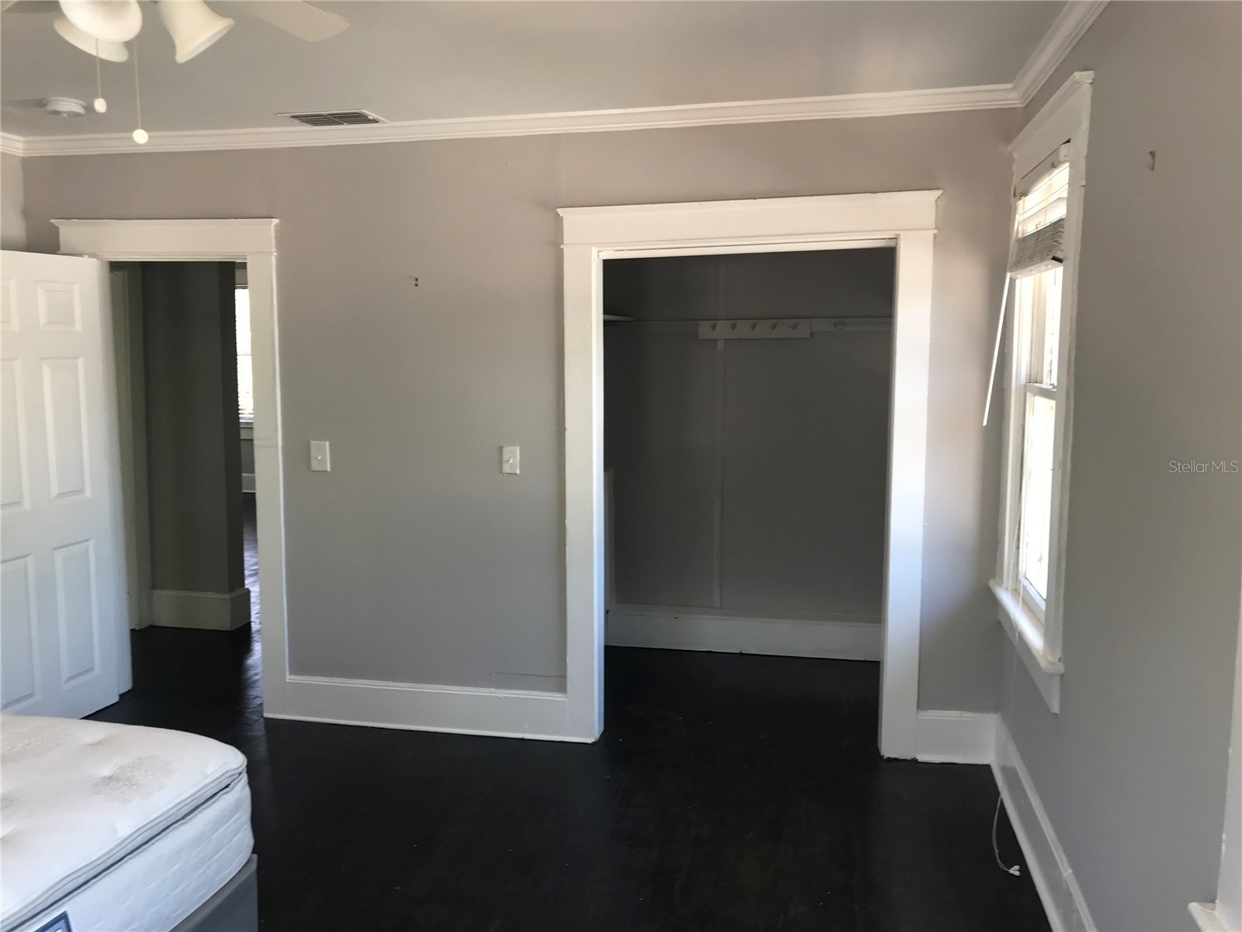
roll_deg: -0.1
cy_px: 466
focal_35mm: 28
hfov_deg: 63.4
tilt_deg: -6.3
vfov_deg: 49.7
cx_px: 621
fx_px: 1005
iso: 25
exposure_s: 1/60
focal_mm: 3.99
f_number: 1.8
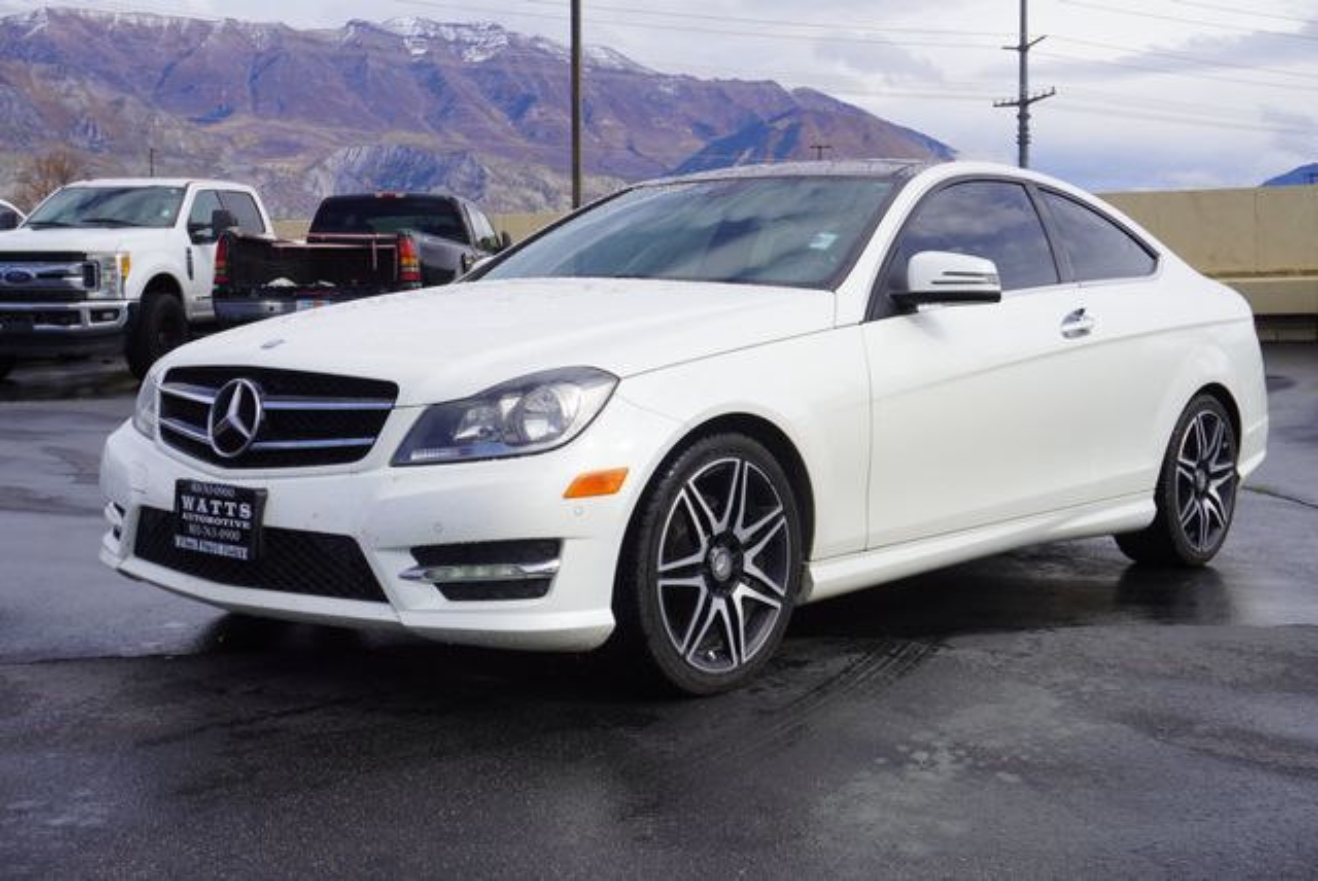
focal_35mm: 46
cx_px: 659
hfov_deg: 42.3
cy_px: 440
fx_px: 1704
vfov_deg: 29.0
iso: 100
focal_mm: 31
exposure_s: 1/200
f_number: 9
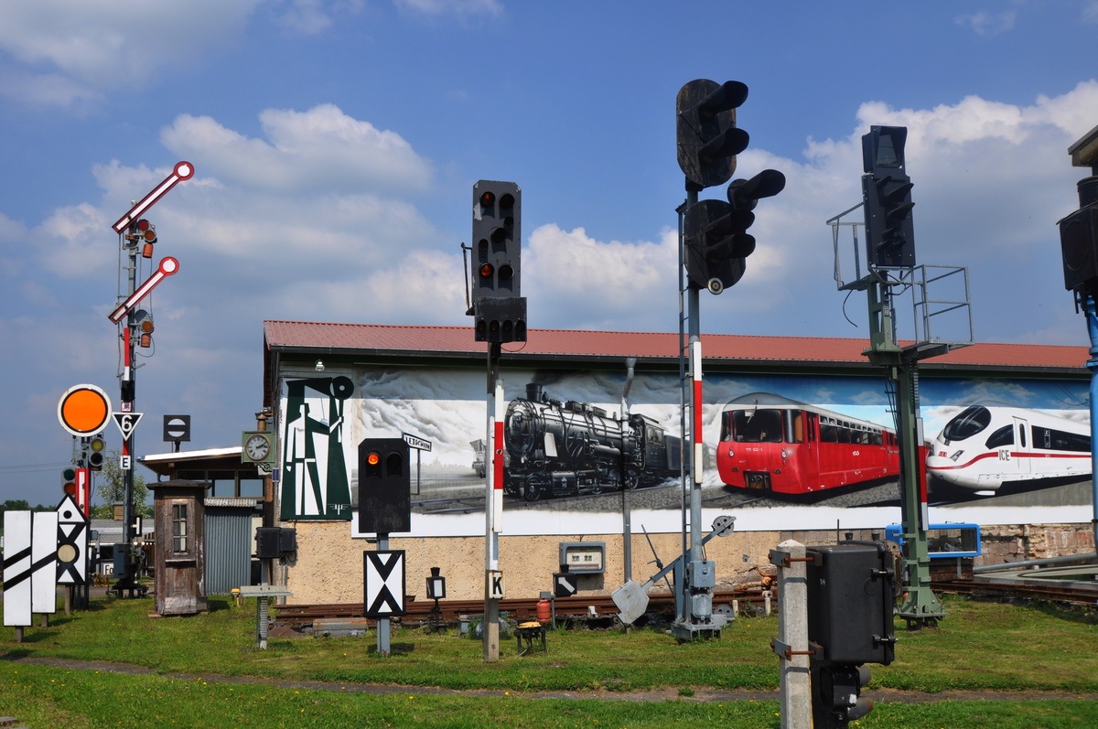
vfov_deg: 36.8
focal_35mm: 36
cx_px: 549
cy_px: 364
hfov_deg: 53.2
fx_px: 1097
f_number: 9.5
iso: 200
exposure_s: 1/350
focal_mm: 24
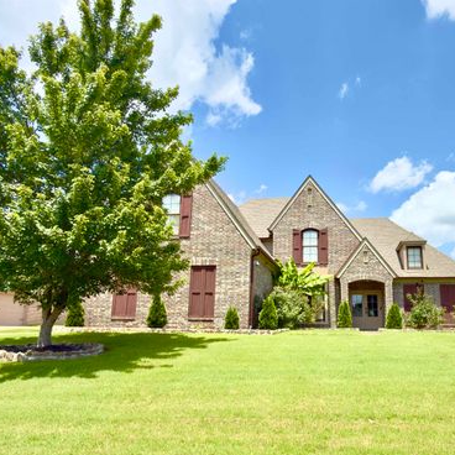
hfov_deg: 64.5
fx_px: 357
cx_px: 272
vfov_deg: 65.0
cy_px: 230
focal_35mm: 24
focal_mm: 2.22
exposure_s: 1/752
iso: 16
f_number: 2.2
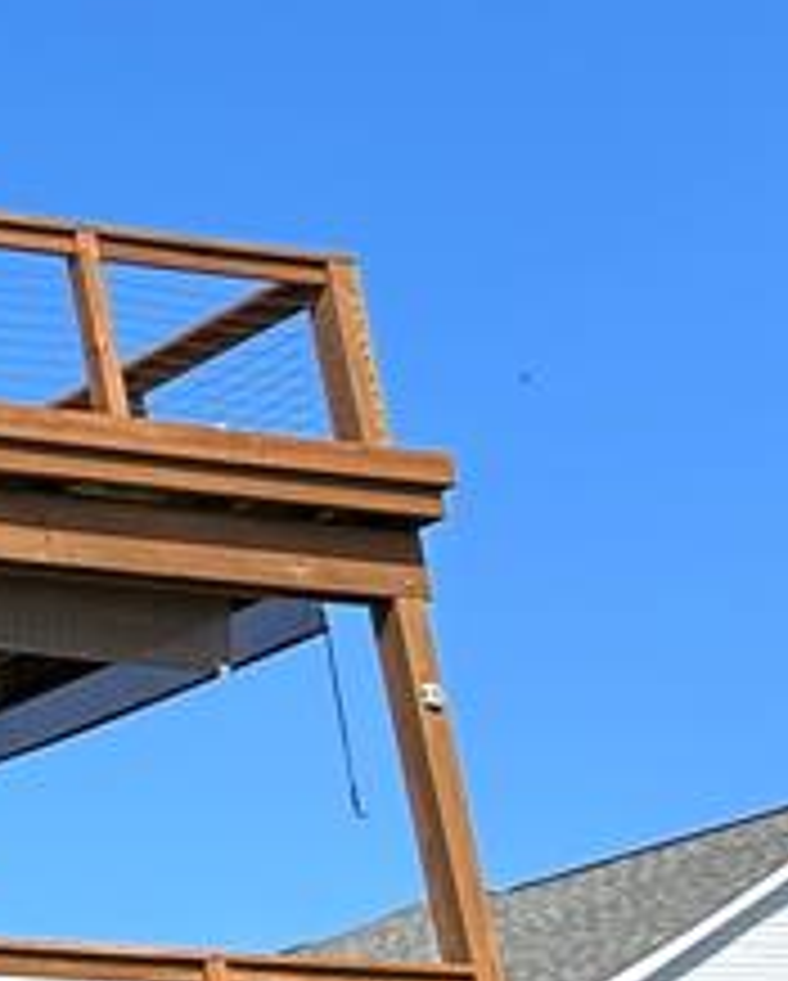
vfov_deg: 16.1
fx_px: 3462
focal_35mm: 119
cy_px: 720
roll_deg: +1.9
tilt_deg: +17.7
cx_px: -1432
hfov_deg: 10.2
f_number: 1.5
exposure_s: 1/1488
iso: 50
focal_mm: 5.7
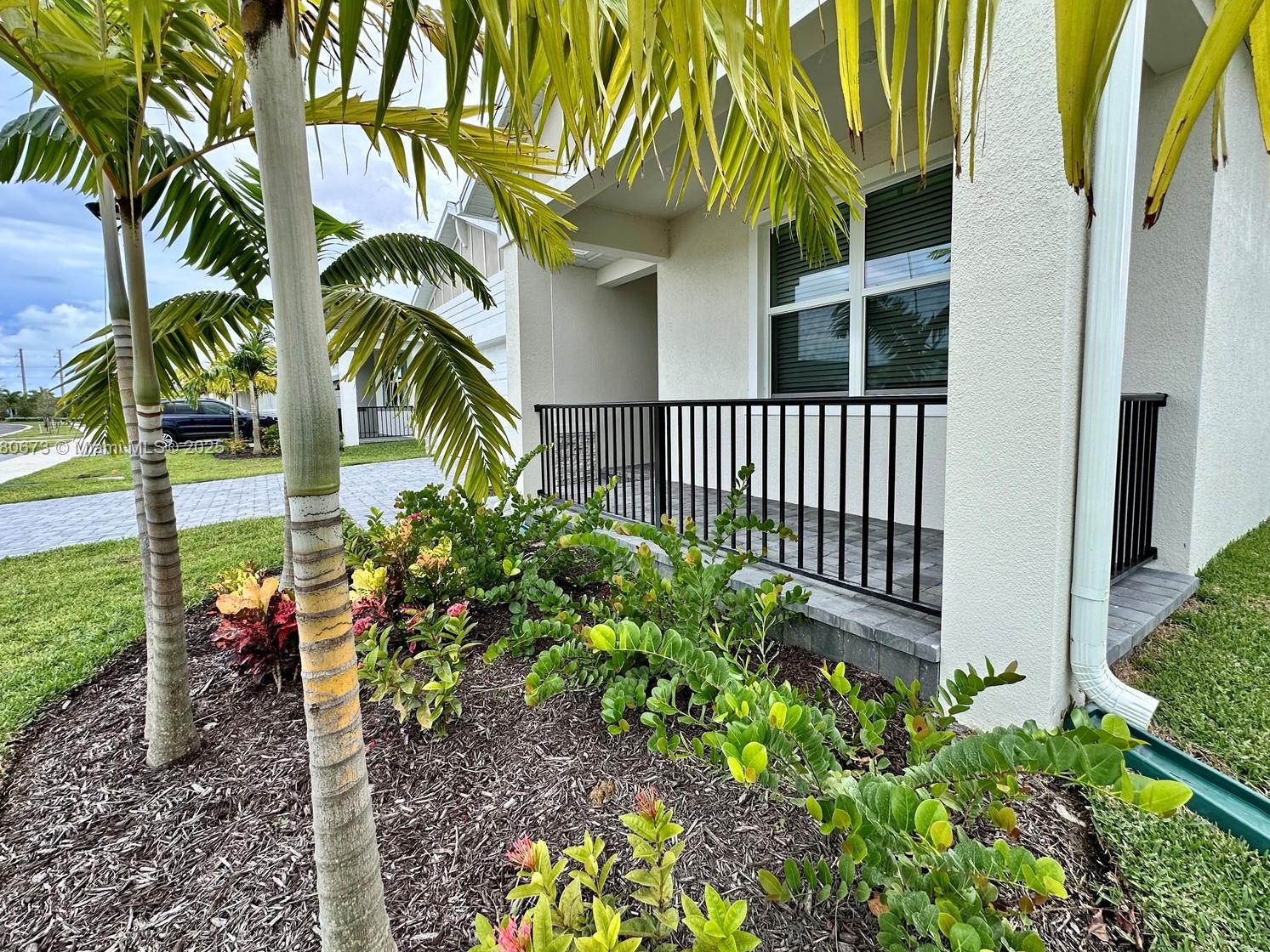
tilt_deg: -4.6
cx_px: 633
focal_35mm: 15
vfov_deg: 81.7
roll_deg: +0.7
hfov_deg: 98.2
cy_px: 449
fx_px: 550
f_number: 2.2
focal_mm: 2.22
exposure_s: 1/575
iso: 40
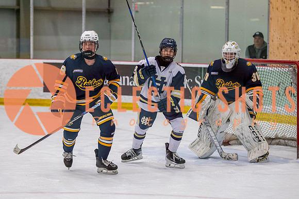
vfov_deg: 9.8
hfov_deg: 14.7
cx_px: 136
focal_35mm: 140
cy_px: 100
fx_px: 1162
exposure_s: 1/640
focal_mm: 105
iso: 2000
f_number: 3.2
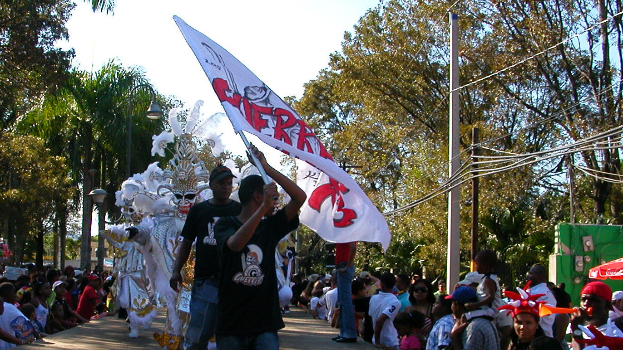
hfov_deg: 43.6
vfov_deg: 25.3
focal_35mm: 47
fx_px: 776
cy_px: 238
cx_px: 261
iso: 100
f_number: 4.5
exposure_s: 1/287
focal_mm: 5.6
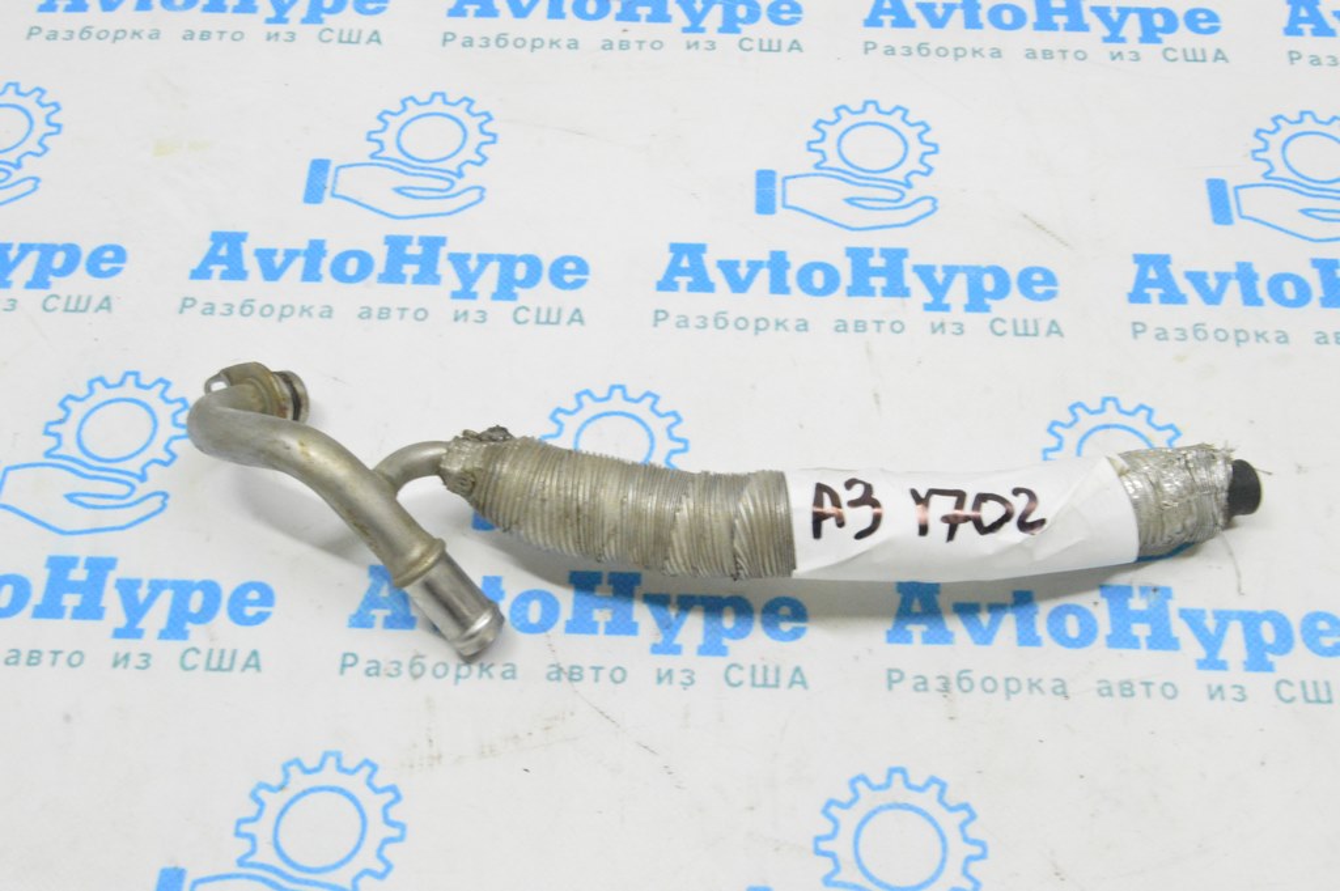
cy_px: 446
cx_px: 670
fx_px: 1729
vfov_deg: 28.9
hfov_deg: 42.4
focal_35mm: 46
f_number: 20
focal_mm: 31
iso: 6400
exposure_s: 1/15
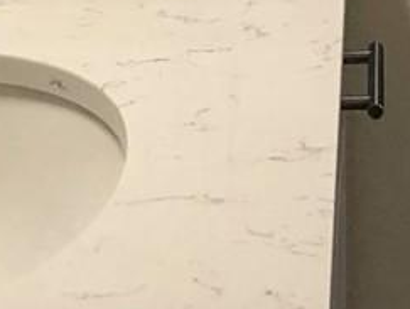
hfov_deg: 10.5
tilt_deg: -6.3
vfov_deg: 7.5
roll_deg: -0.8
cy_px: -474
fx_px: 2183
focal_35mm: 184
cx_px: 548
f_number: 1.8
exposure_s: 1/30
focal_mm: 3.99
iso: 25
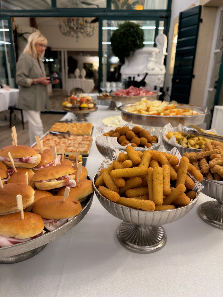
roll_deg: -2.0
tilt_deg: -18.7
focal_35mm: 24
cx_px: 112
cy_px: 148
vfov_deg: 71.6
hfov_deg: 56.8
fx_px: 206
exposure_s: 1/33
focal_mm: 6.76
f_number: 1.78
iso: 200
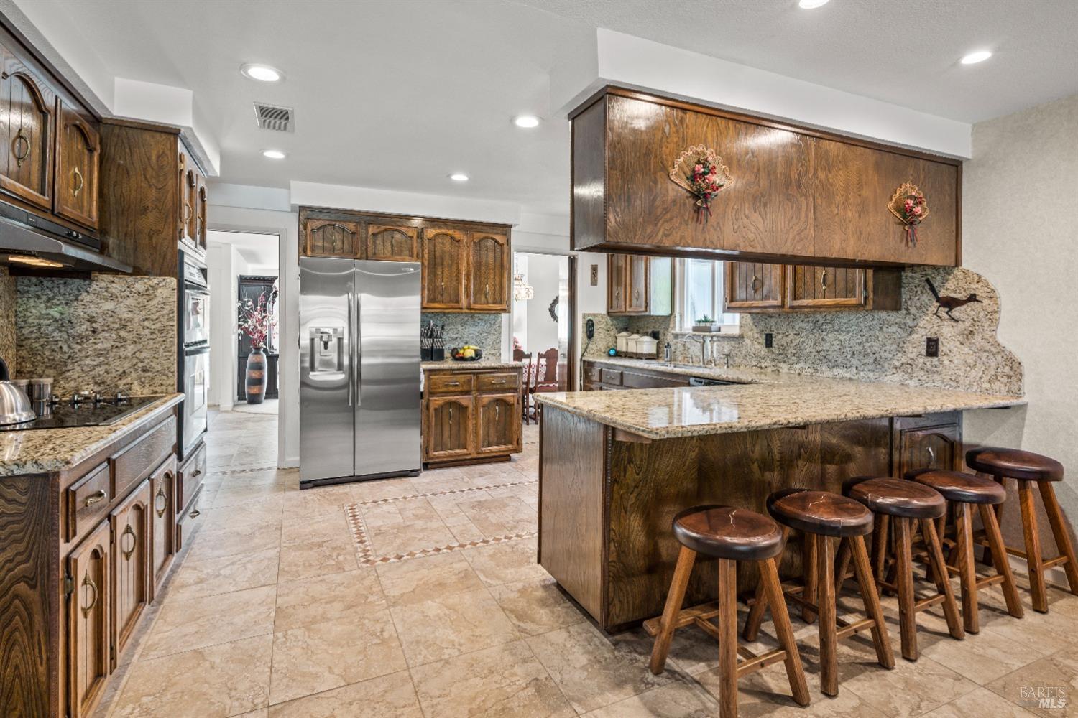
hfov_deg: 93.3
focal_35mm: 17
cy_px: 359
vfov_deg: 70.4
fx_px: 509
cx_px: 539
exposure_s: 1.3
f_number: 8
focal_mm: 17
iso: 100
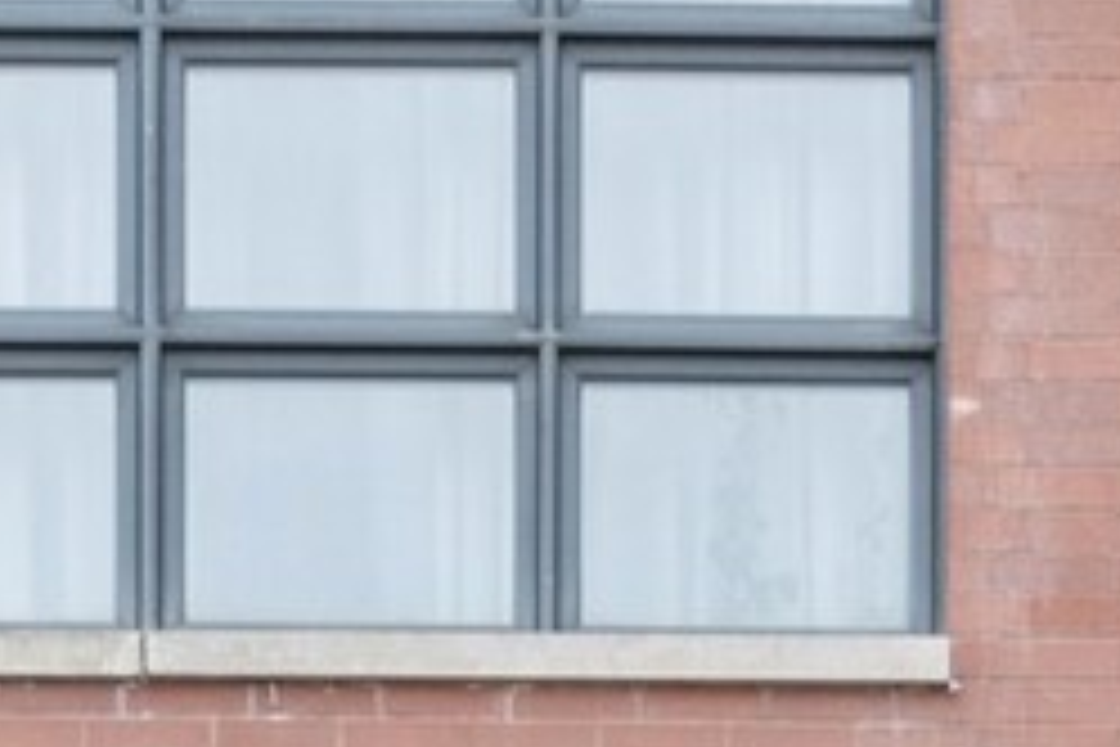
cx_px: 441
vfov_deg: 6.6
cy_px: 1908
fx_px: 6066
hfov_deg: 10.5
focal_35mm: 195
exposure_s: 1/125
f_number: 8
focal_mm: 30
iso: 200
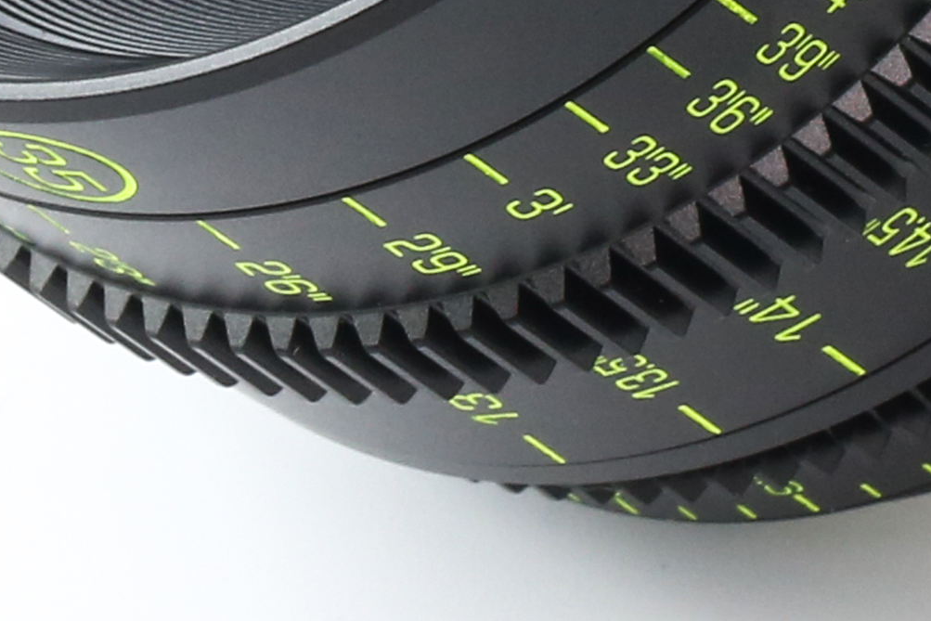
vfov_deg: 6.9
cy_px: -477
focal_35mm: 193
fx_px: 4992
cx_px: 630
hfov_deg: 10.6
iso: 80
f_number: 6.7
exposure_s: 1/45
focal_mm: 28
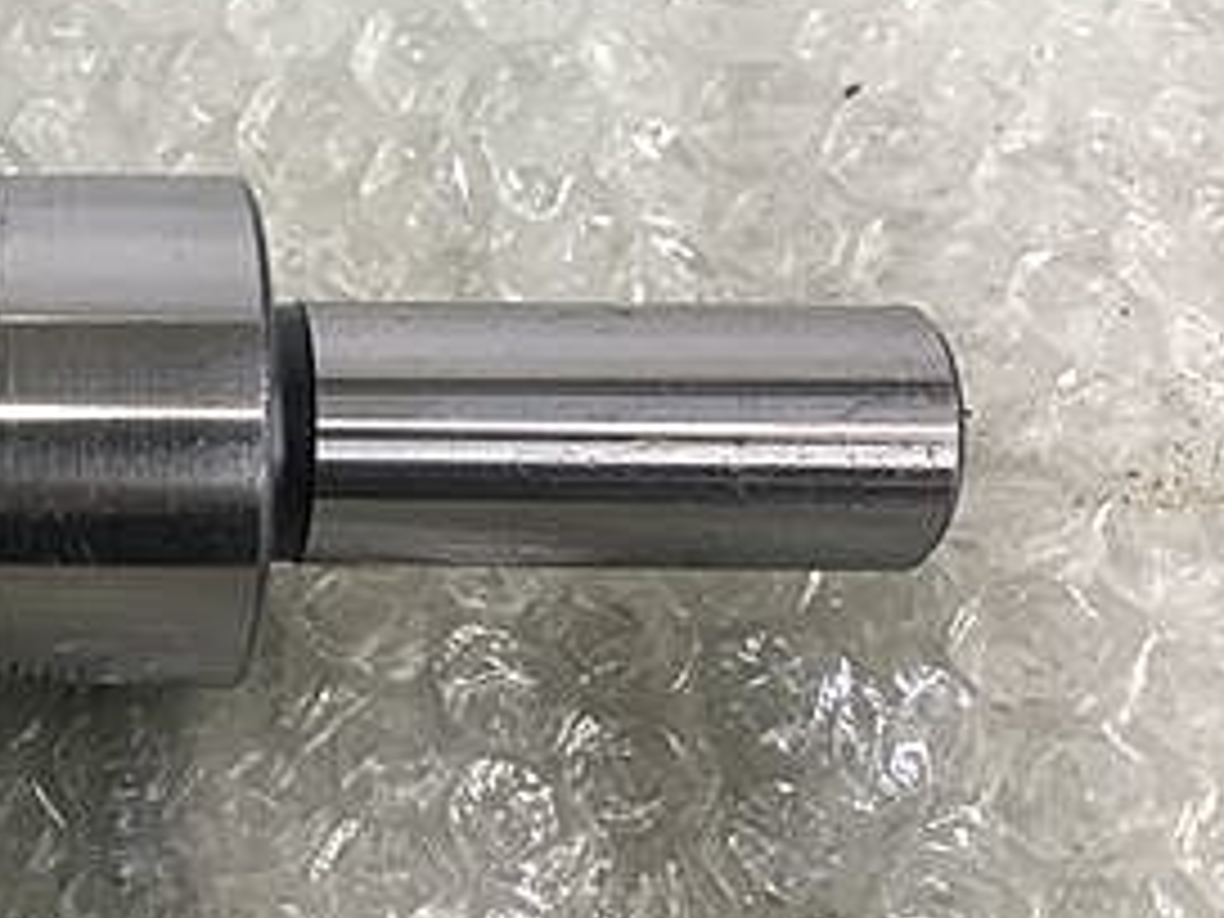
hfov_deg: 26.7
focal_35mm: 66
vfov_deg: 22.3
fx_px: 2334
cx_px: -162
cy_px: 441
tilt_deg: -56.3
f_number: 1.8
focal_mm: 3.99
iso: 25
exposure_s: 1/40
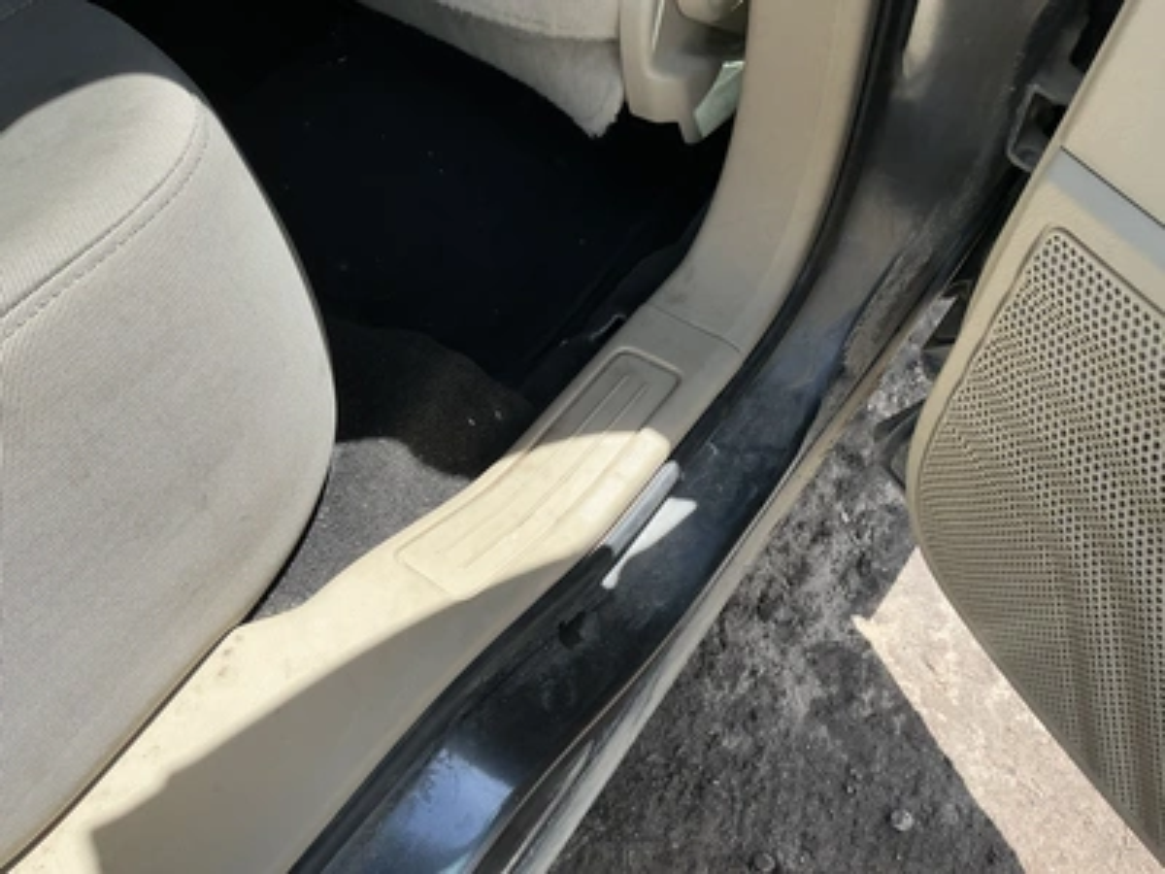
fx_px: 942
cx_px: 582
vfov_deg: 49.7
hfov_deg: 63.4
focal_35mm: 28
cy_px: 437
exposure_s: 1/642
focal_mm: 3
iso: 25
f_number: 1.8
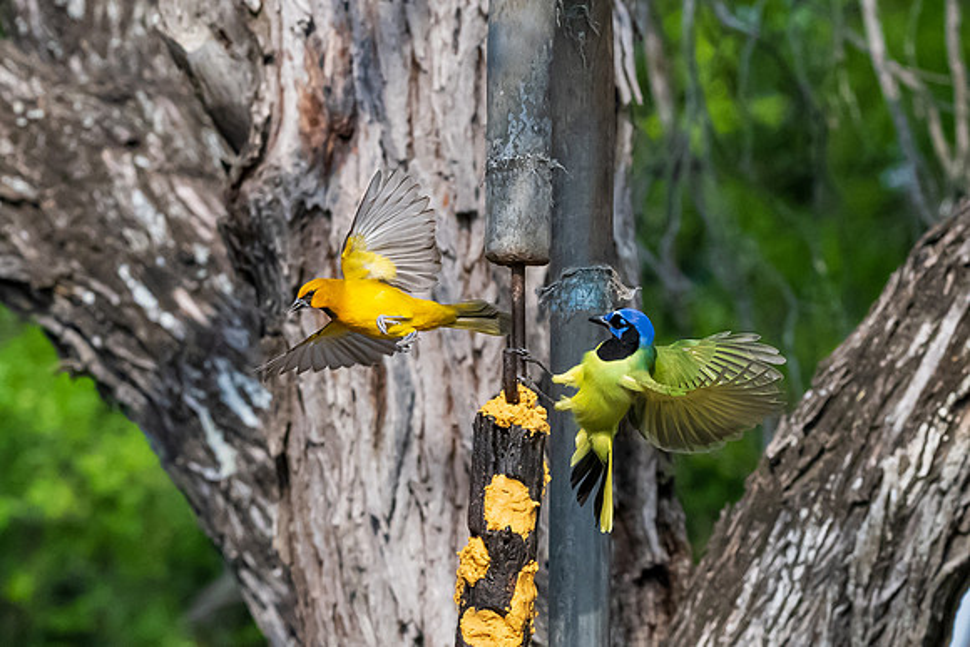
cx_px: 699
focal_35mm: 649
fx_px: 17487
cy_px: 474
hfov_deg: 3.2
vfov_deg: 2.1
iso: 3600
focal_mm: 250
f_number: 8
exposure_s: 1/3200
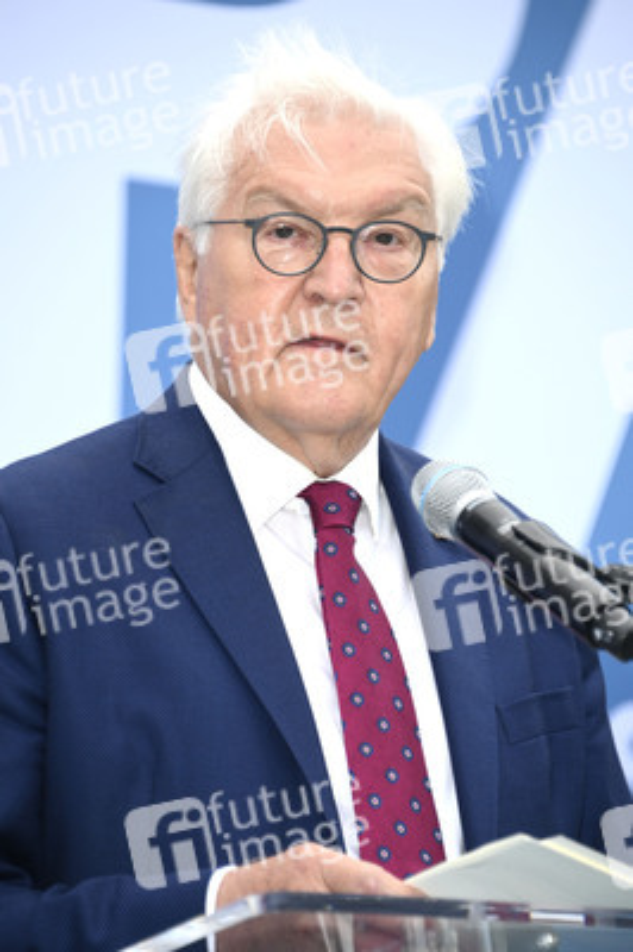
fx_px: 6605
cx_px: 316
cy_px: 476
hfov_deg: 5.5
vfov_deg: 8.2
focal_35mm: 250
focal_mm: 250
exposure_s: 1/200
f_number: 5.6
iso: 1000
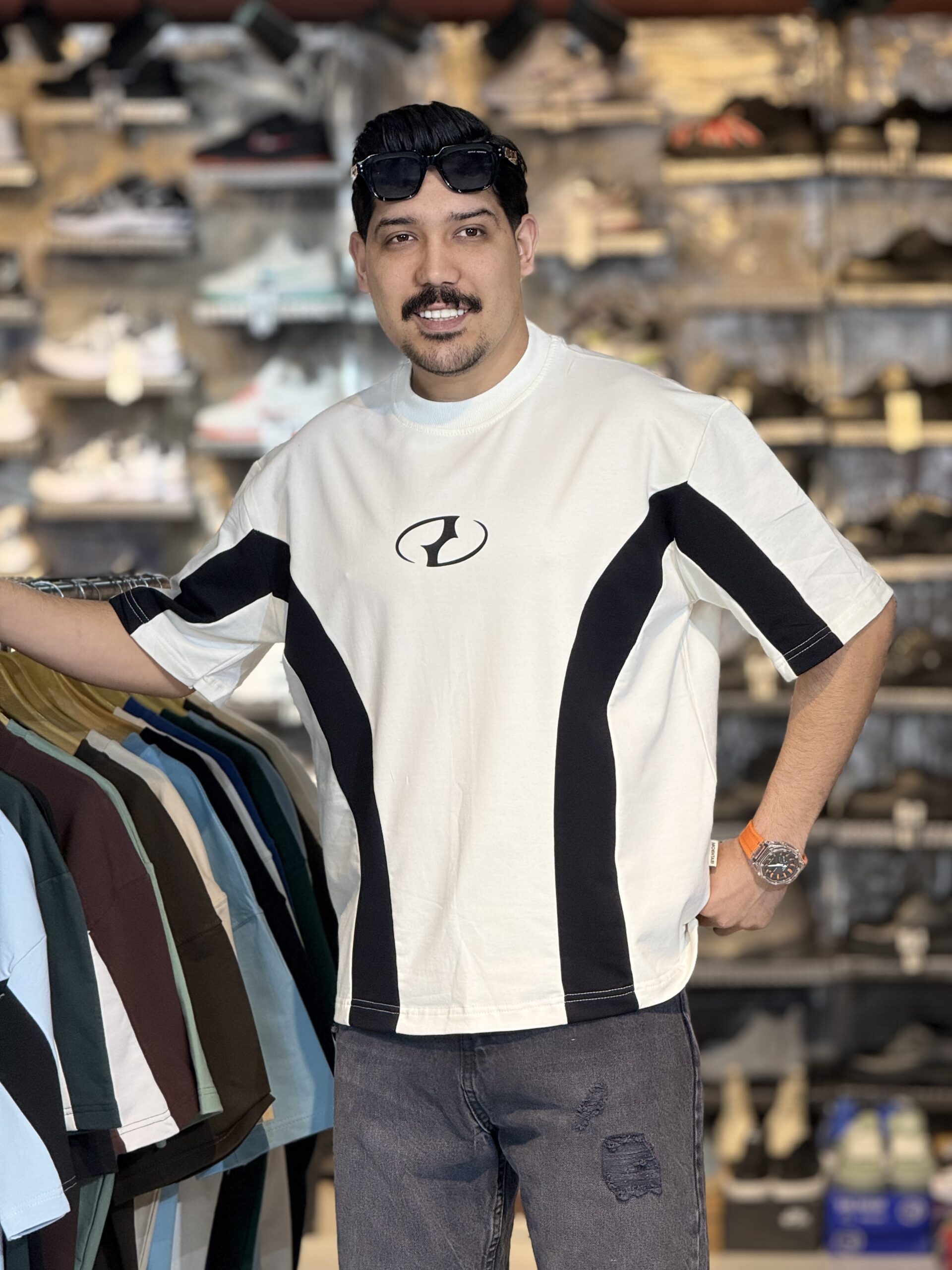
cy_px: 635
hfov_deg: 12.3
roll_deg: +0.2
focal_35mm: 120
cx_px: 476
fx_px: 4400
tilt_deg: -1.7
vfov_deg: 16.4
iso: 100
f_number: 2.8
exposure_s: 1/100
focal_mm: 15.66
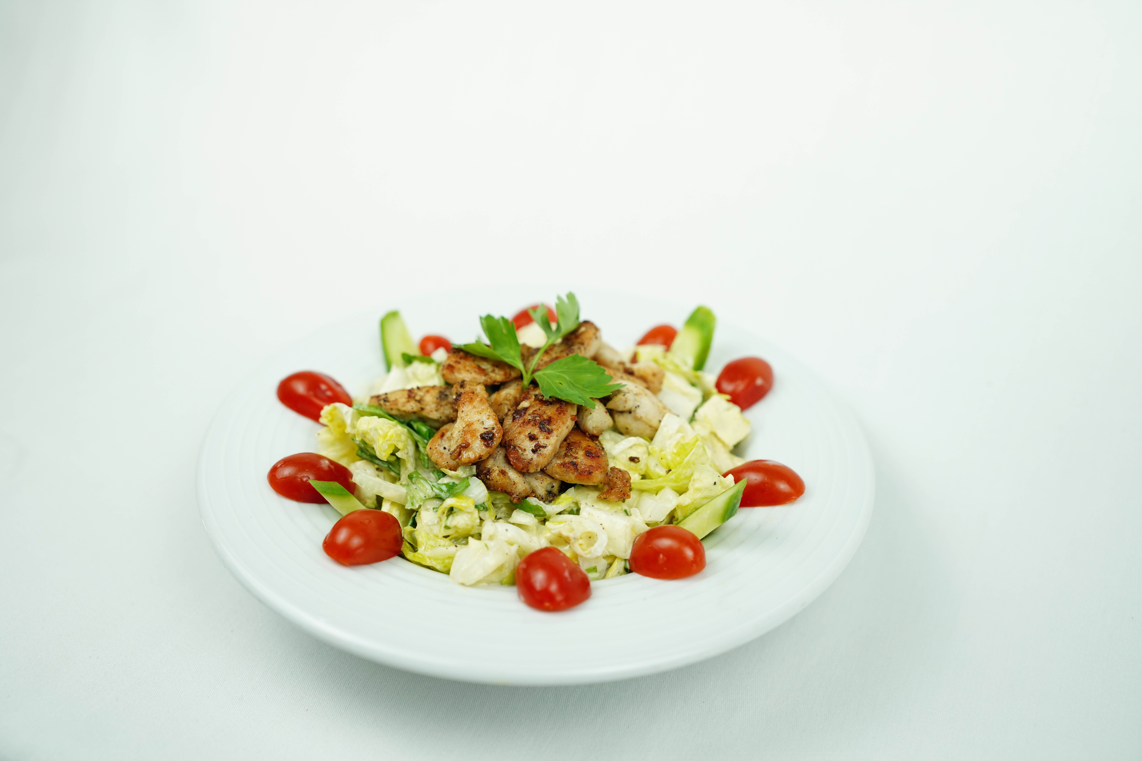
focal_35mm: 35
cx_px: 571
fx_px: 1110
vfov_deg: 37.9
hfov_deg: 54.4
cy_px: 380
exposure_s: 1/1000
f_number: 2.8
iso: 1250
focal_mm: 35
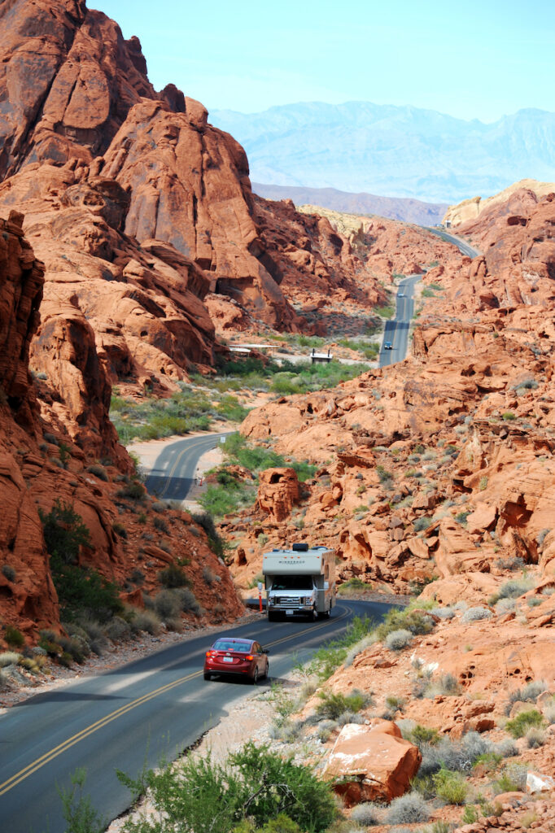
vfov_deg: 11.4
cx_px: 278
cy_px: 416
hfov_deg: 7.6
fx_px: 4165
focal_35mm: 180
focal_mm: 180
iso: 200
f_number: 9
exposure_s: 1/400
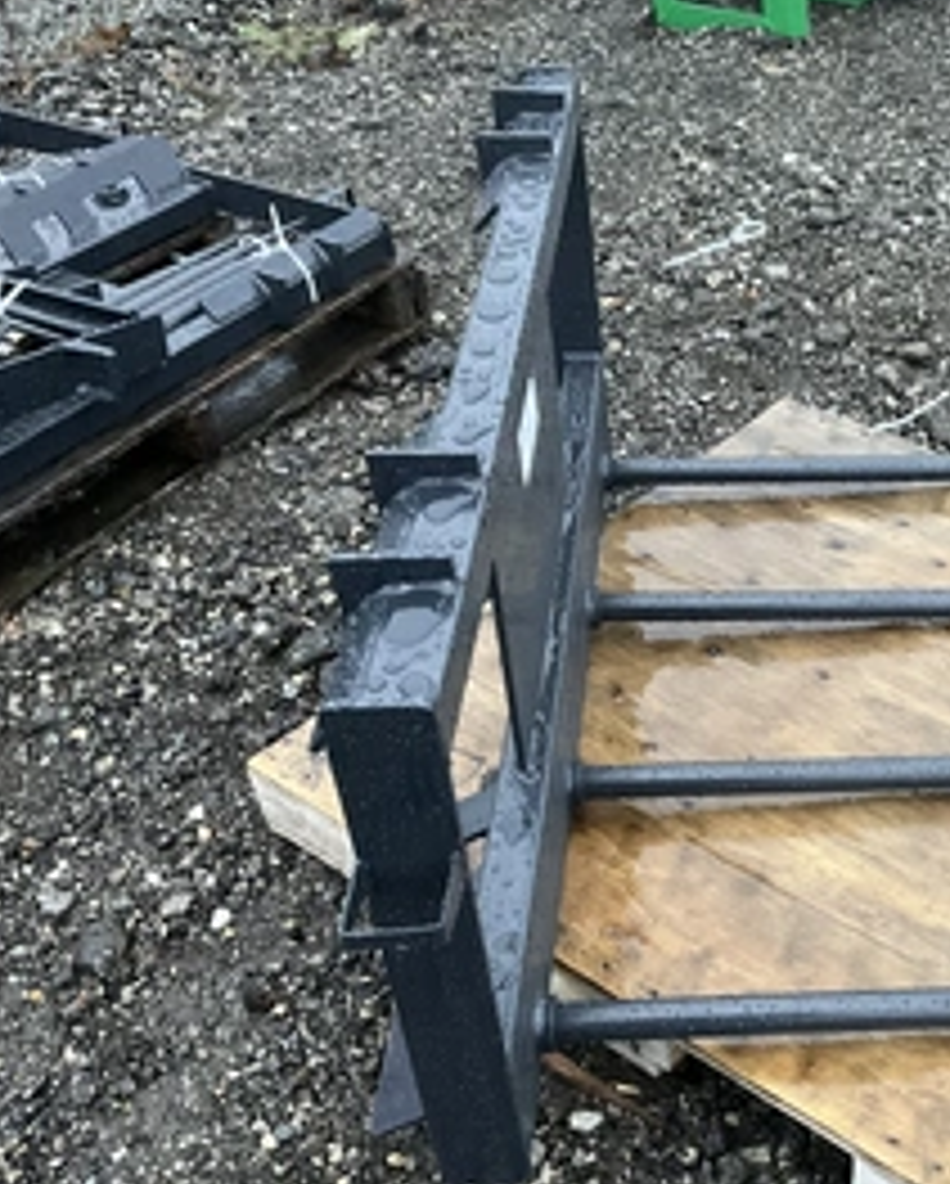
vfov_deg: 42.8
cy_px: 639
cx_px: 851
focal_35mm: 43
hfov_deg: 33.2
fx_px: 1509
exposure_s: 1/60
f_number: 1.8
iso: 250
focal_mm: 3
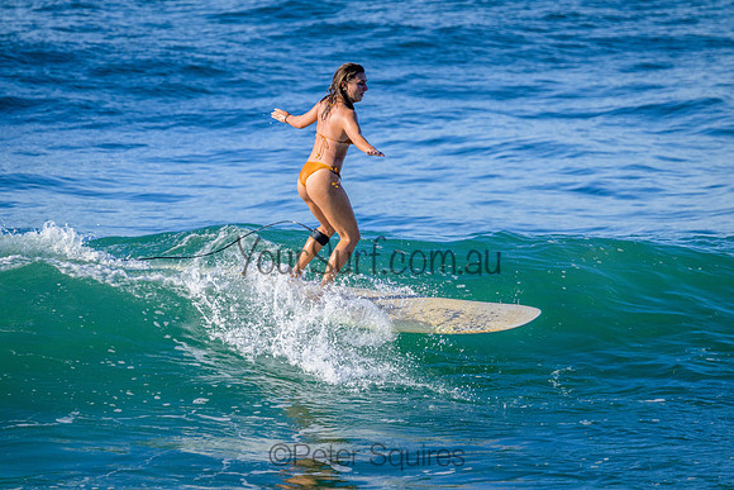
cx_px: 367
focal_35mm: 560
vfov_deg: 2.5
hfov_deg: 3.7
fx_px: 11420
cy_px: 245
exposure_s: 1/2000
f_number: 11
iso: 900
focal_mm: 560
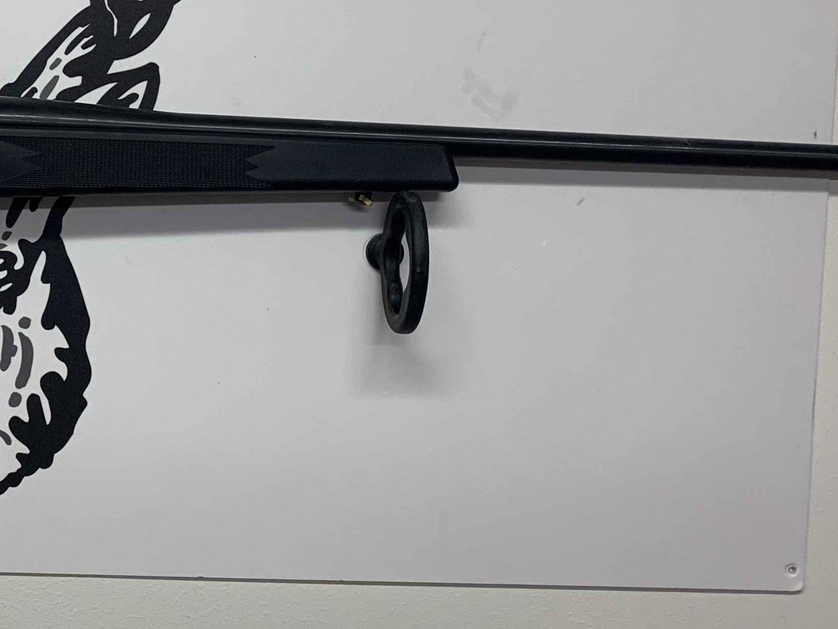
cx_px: -8
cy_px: 92
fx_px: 1550
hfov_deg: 28.3
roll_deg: -1.2
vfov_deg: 22.5
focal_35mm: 64
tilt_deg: -4.4
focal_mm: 4.25
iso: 100
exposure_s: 1/121
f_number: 1.8
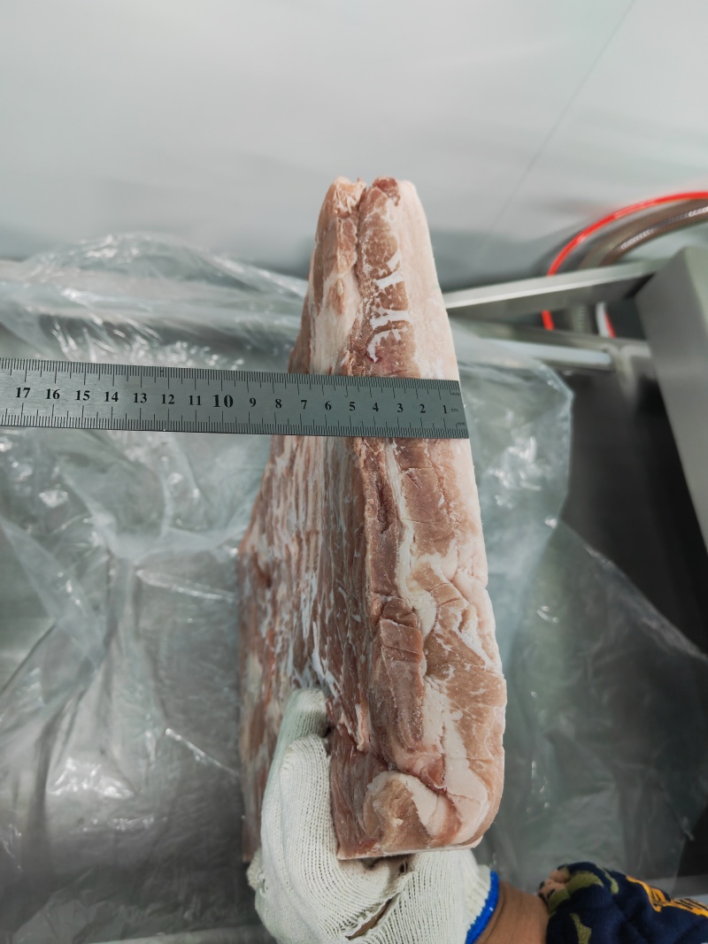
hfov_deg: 51.3
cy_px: 472
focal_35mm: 27
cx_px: 354
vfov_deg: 65.3
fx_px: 736
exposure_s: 1/50
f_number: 1.9
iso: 640
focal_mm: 5.52
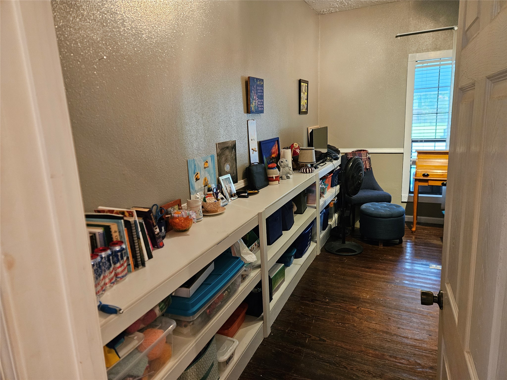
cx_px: 254
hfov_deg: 73.9
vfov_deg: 58.9
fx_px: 337
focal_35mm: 23
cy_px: 190
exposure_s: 1/60
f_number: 1.8
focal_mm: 5.4
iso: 640
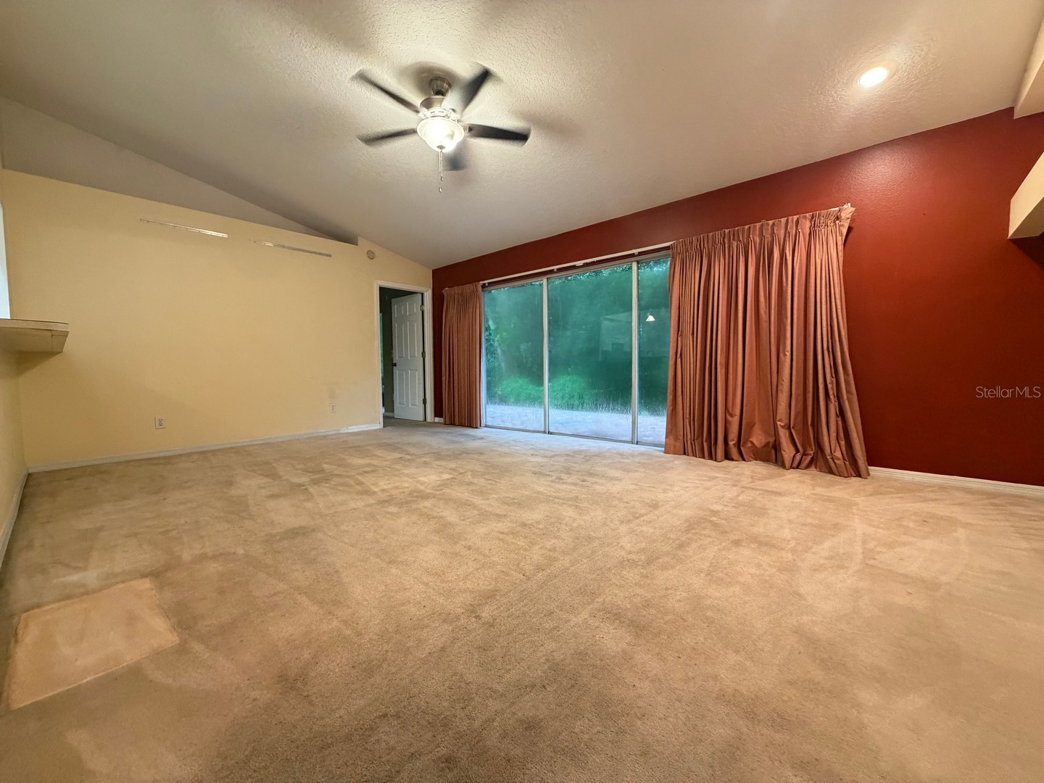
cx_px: 522
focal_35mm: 14
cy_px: 392
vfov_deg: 85.7
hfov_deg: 102.1
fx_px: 422
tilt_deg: -3.6
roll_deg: +0.3
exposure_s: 1/60
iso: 500
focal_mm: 2.22
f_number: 2.2
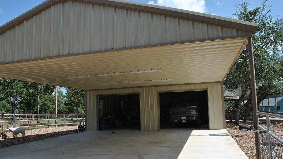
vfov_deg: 40.2
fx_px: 218
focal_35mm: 29
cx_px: 143
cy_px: 87
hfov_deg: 66.1
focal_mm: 18
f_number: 8
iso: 100
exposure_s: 1/250
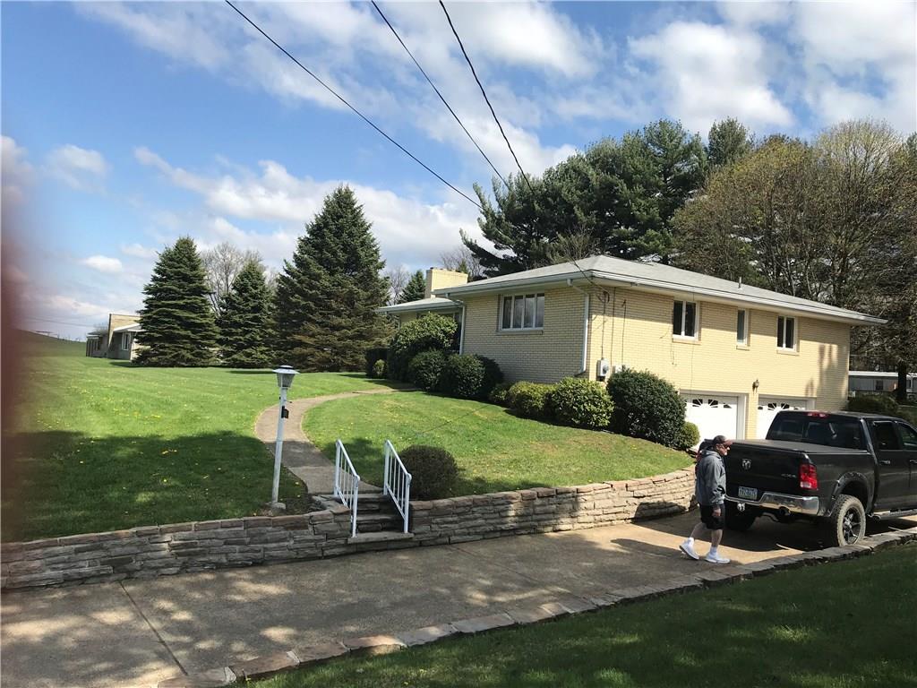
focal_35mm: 28
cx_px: 458
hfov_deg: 63.4
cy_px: 344
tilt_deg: +3.6
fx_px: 742
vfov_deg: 49.7
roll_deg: -5.1
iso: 20
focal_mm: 3.99
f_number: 1.8
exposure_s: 1/2457
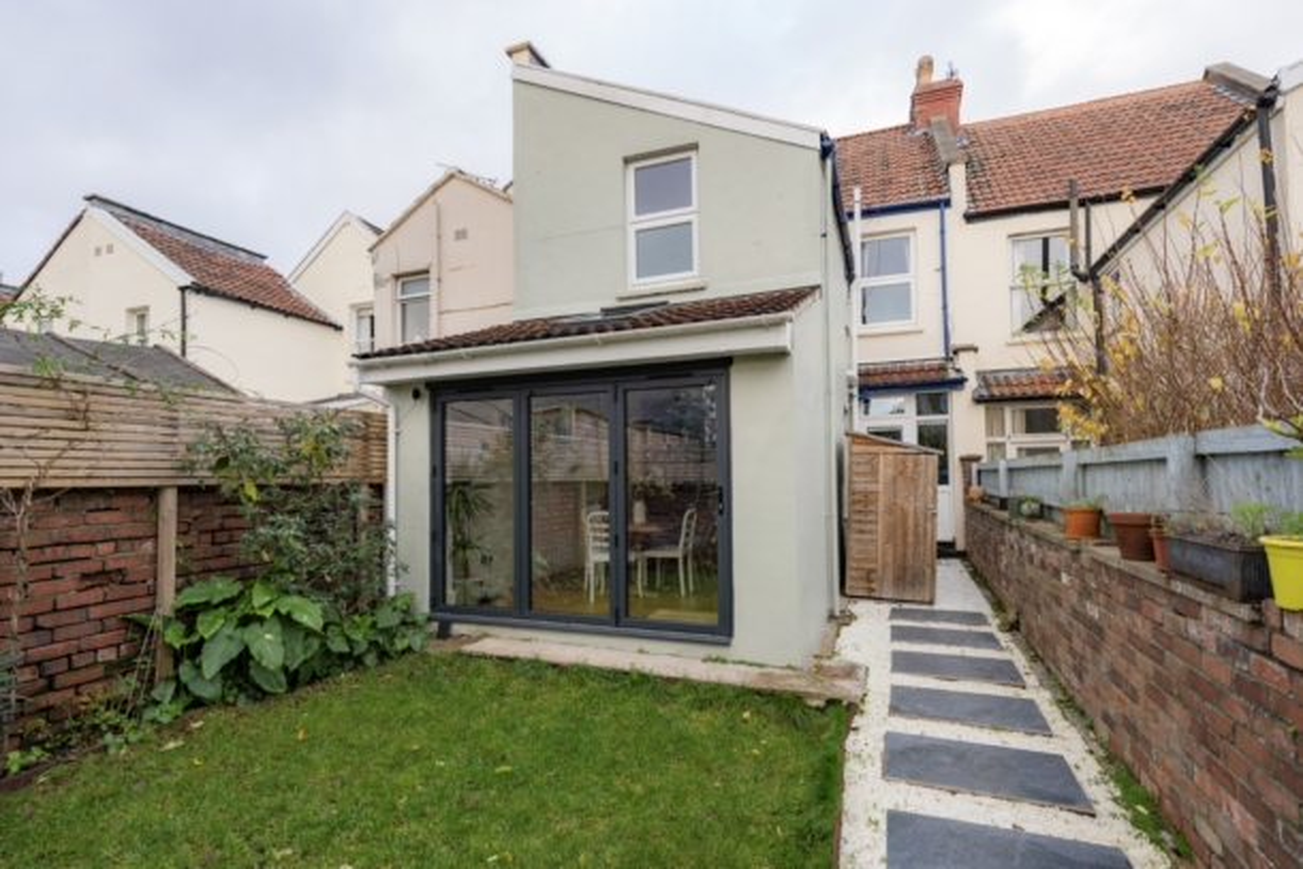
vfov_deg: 70.5
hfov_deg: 93.3
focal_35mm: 17
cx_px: 652
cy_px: 434
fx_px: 615
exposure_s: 1/125
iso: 250
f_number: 4
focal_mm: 17
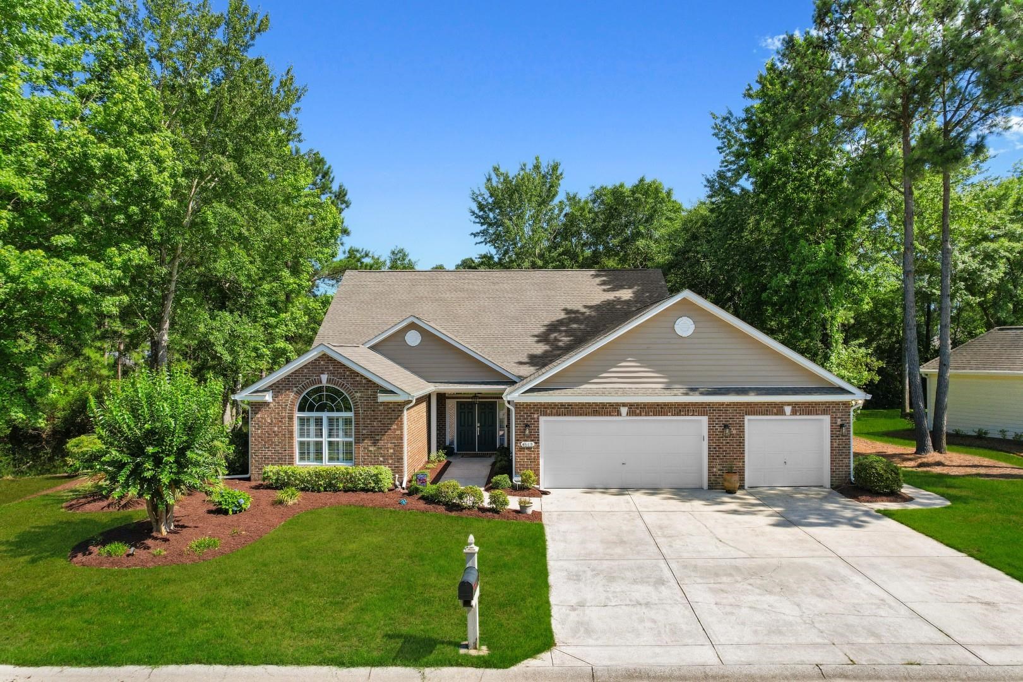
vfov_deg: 57.2
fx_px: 625
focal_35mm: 22
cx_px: 512
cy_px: 341
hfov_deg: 78.6
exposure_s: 1/400
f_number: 2.8
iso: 100
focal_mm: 8.38
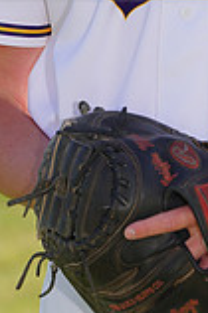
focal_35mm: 813
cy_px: -61
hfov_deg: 1.7
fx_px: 7061
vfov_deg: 2.5
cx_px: 188
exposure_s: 1/250
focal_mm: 221
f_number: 8
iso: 100
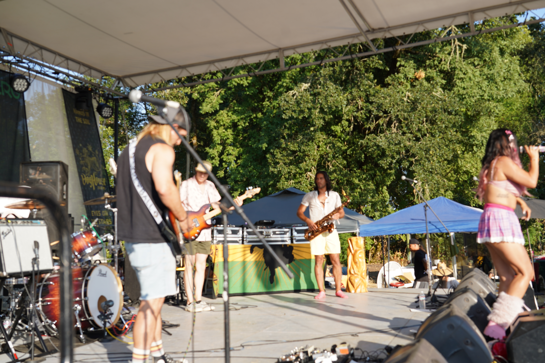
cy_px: 182
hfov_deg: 46.4
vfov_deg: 31.9
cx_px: 272
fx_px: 636
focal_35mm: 42
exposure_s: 1/250
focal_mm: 42
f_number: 5
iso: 100
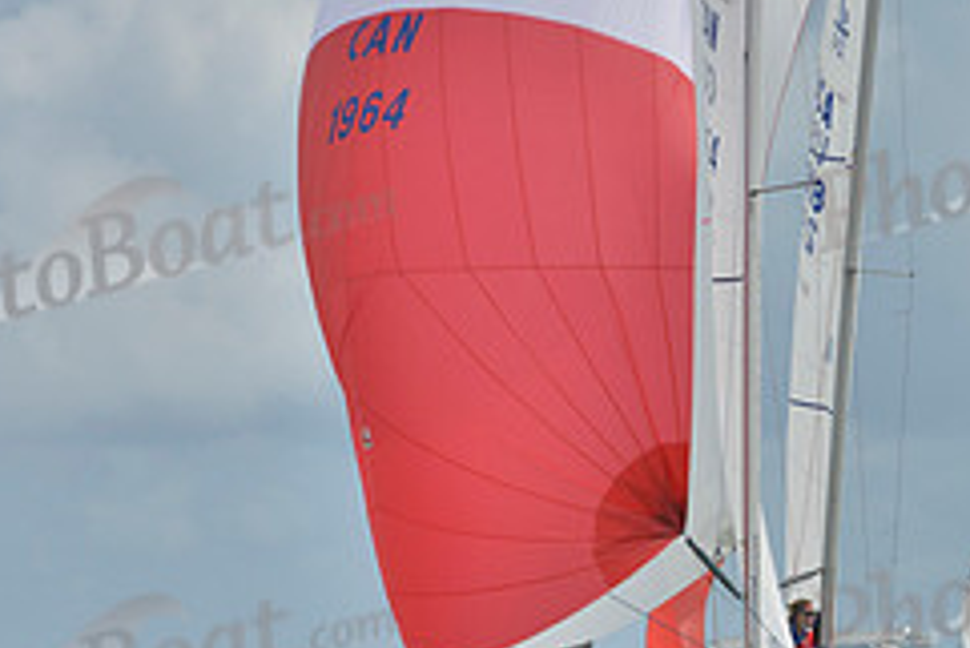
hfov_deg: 4.3
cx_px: 608
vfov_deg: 2.9
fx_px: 12968
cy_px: 413
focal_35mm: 481
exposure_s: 1/1250
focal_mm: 200
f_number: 8
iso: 280
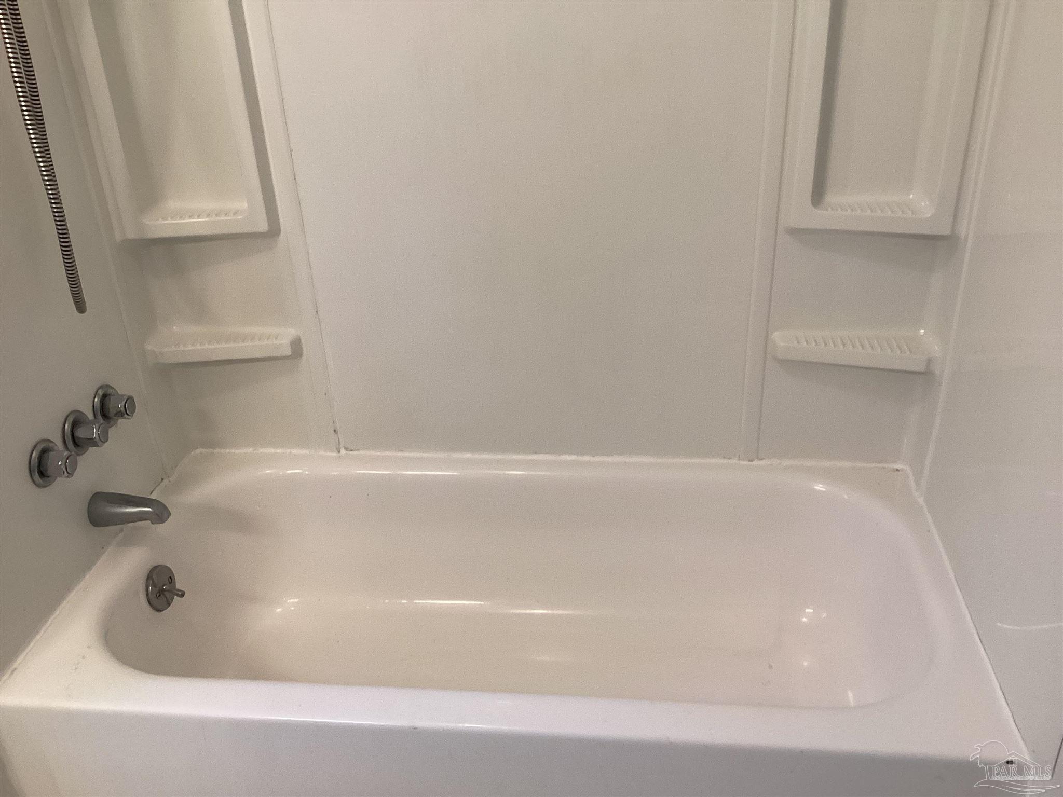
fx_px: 952
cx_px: 532
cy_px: 398
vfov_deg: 45.4
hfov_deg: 58.4
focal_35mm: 31
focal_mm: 3.3
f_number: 2.4
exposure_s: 1/60
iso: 125
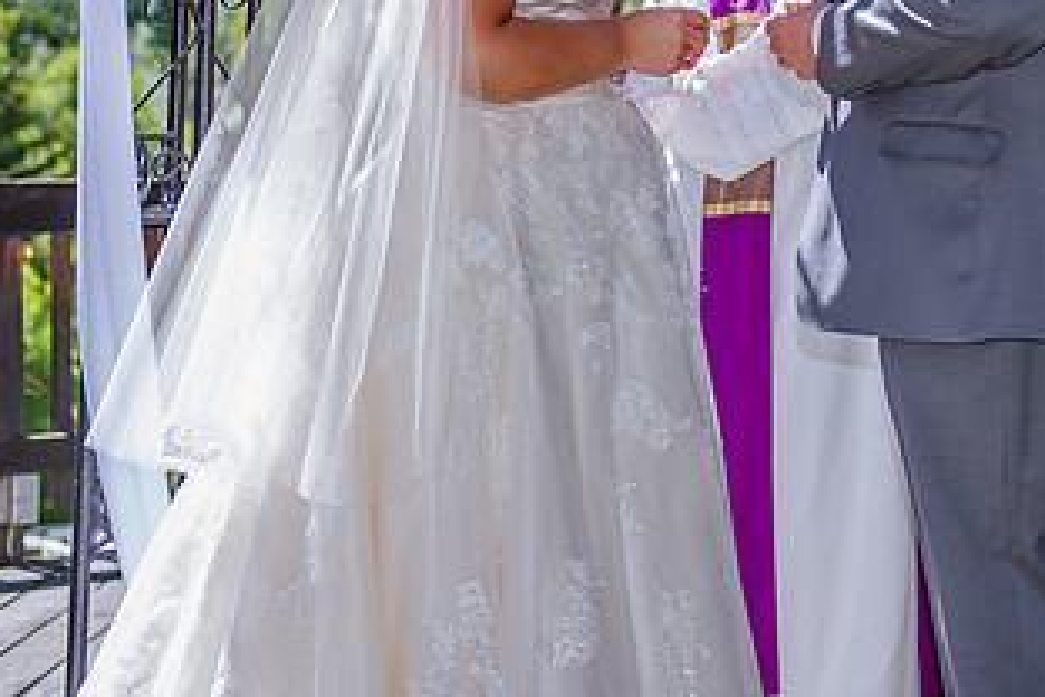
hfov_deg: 19.7
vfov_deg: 13.1
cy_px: 34
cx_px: 753
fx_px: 2990
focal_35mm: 103
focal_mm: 52
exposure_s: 1/500
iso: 160
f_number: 3.2
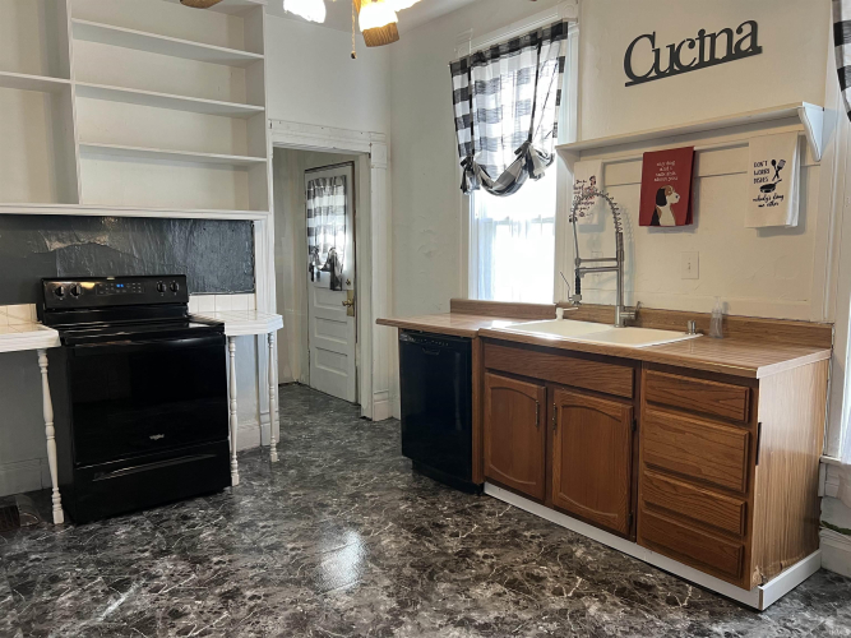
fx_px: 639
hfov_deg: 67.3
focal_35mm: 26
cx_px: 426
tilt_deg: -5.6
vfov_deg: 53.0
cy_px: 319
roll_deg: +0.2
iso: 100
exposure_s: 1/60
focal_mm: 5.7
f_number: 1.5
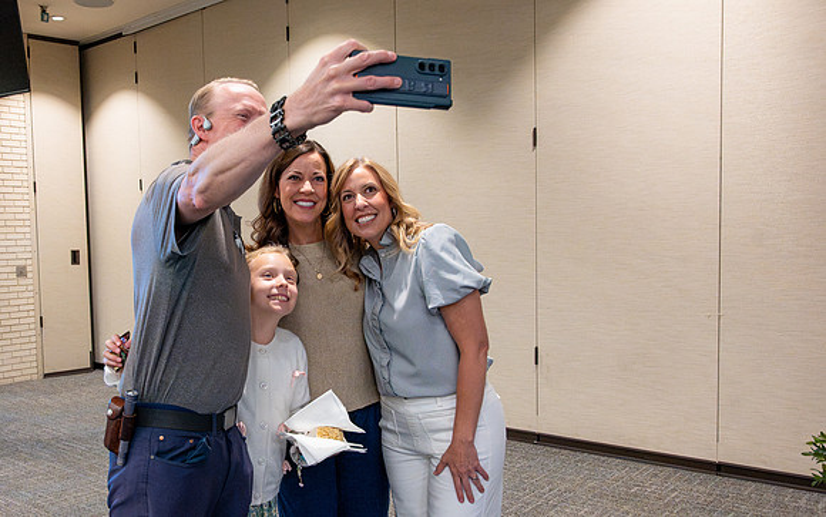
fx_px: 766
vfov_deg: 37.2
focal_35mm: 34
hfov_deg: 55.8
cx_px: 296
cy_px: 292
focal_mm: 24
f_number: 6.3
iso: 5000
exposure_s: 1/200
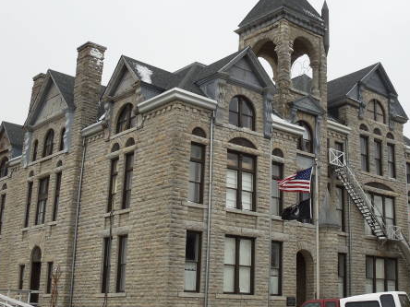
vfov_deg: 20.4
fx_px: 853
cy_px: 168
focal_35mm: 72
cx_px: 244
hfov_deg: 27.0
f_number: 3.7
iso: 100
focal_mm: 6.81
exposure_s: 1/500
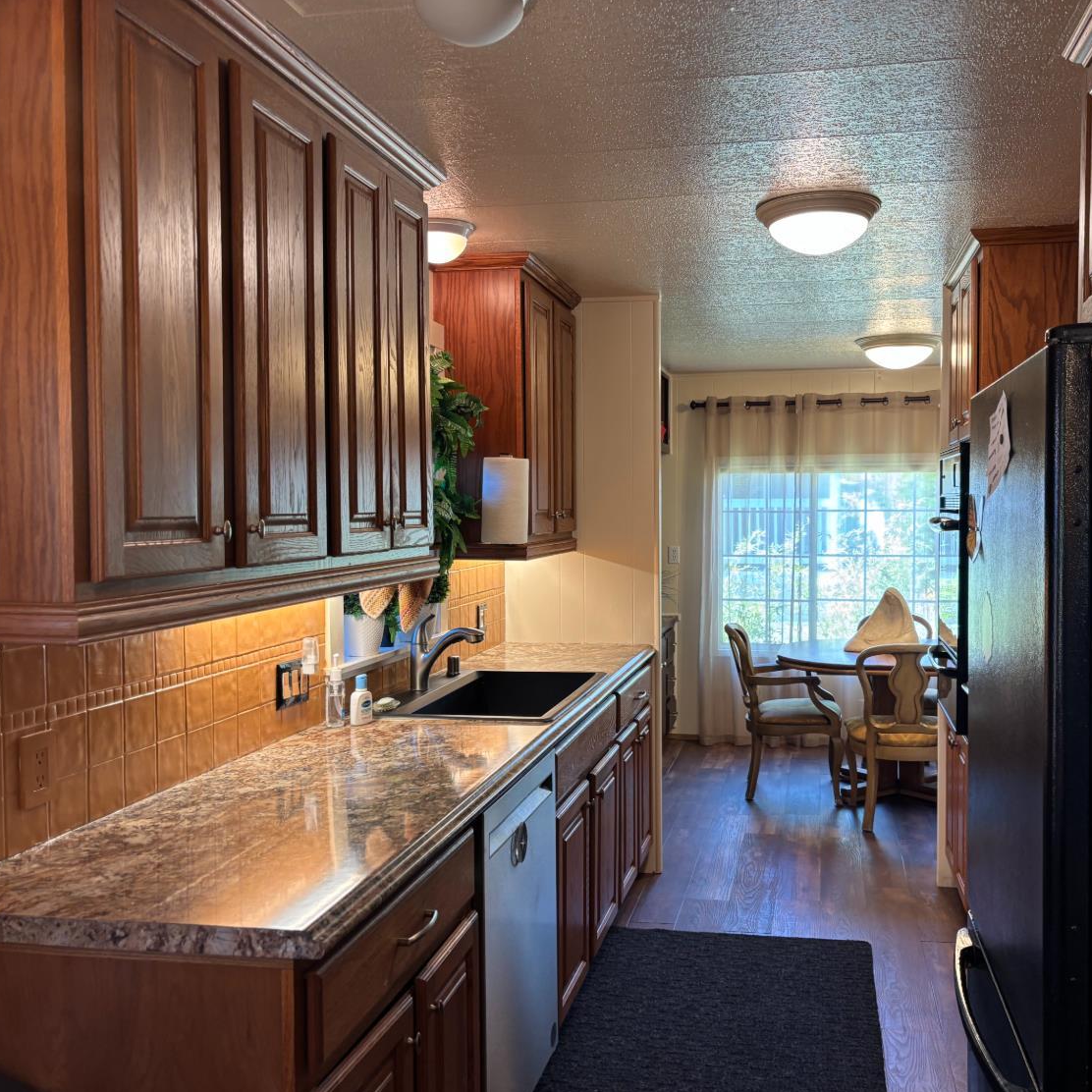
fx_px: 1106
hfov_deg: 52.3
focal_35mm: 31
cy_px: 549
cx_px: 631
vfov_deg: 52.5
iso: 100
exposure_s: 1/60
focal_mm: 5.96
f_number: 1.6
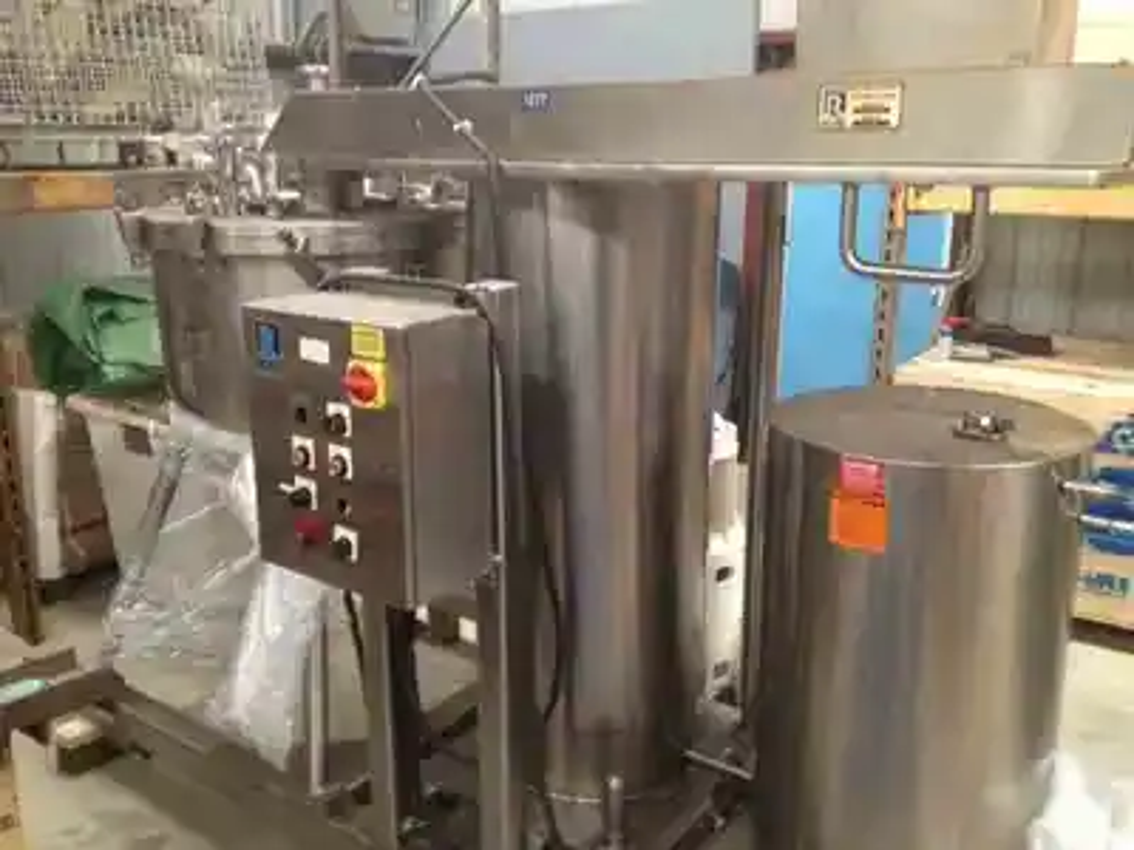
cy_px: 425
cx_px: 567
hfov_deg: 52.6
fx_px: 1147
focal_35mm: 35
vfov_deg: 40.7
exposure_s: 1/15
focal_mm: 4.28
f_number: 2.4
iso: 400
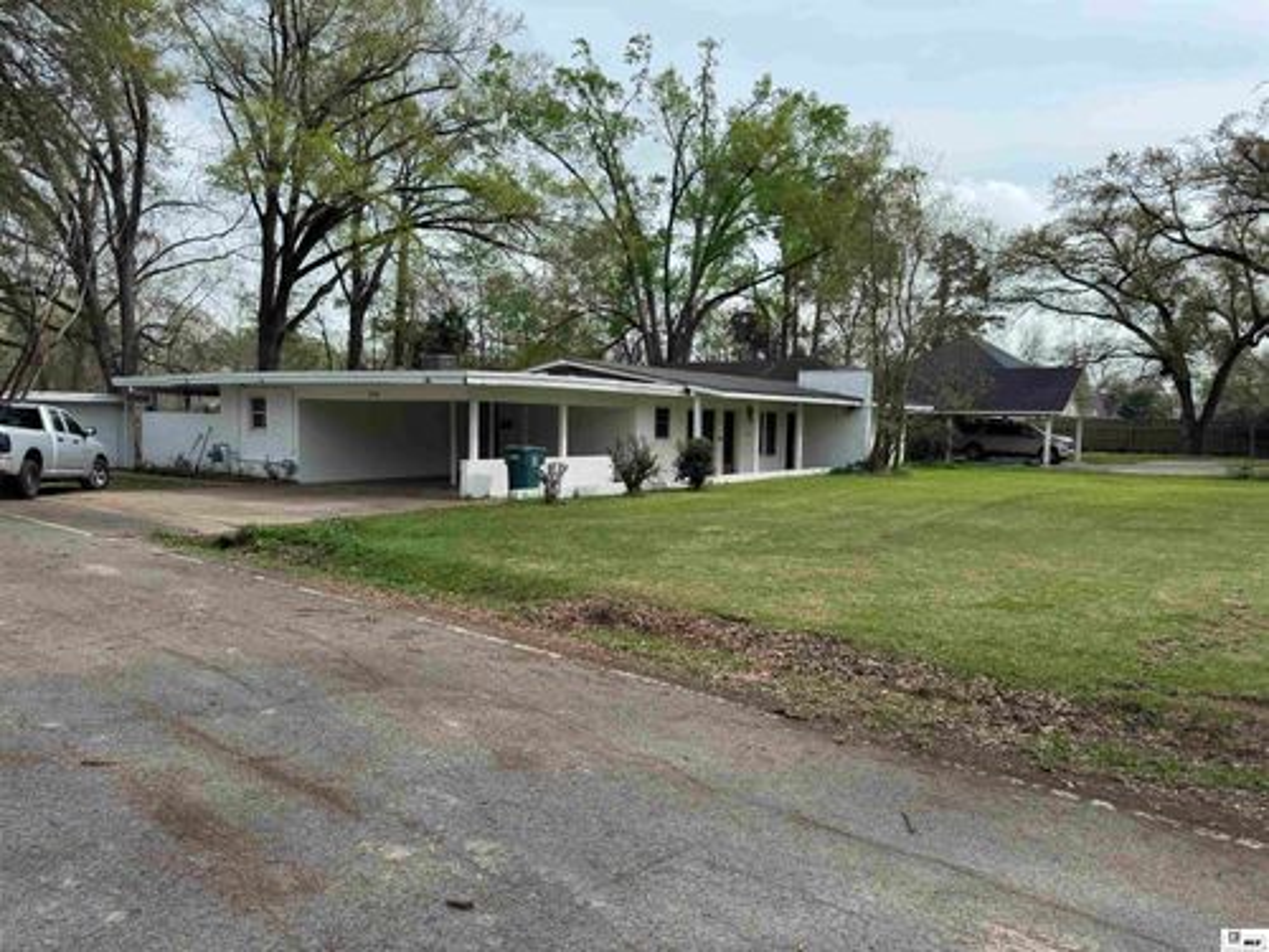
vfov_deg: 56.8
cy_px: 476
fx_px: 880
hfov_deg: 71.6
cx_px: 634
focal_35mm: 24
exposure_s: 1/2415
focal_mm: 6.76
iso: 80
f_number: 1.78
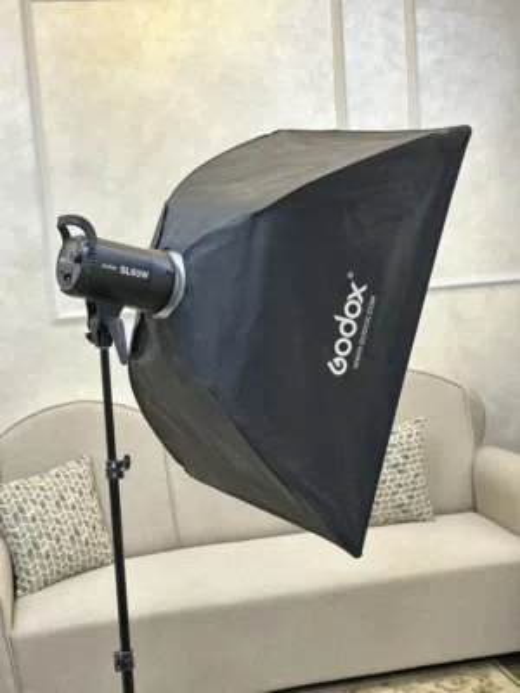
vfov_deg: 39.7
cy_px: 346
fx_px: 961
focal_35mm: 48
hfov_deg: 30.3
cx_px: 260
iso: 250
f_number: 1.78
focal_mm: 6.86
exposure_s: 1/50
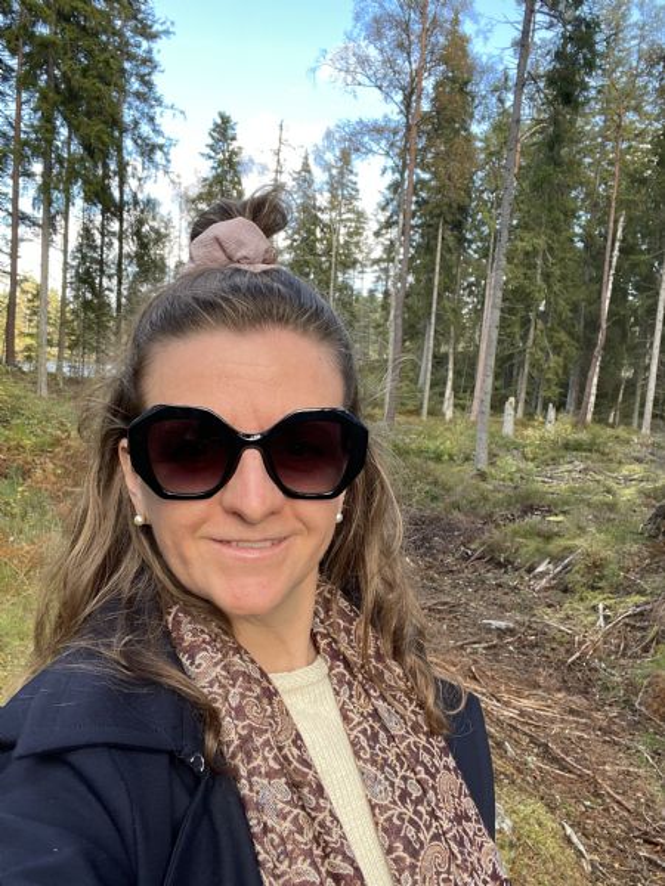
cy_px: 443
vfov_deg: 60.0
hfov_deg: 46.8
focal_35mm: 30
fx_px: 768
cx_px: 332
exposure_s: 1/121
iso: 50
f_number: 2.2
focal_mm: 2.71
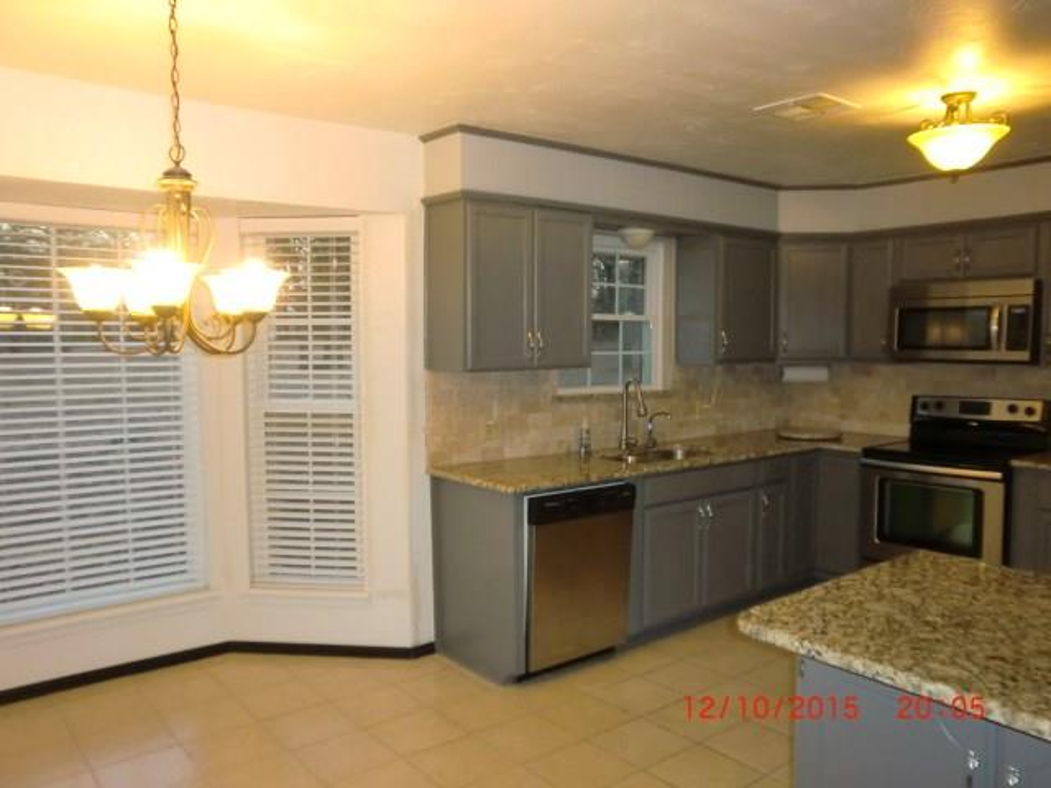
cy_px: 394
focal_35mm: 26
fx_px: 789
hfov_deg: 67.3
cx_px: 526
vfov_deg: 53.1
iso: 400
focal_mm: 4.65
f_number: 2.6
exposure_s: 1/60
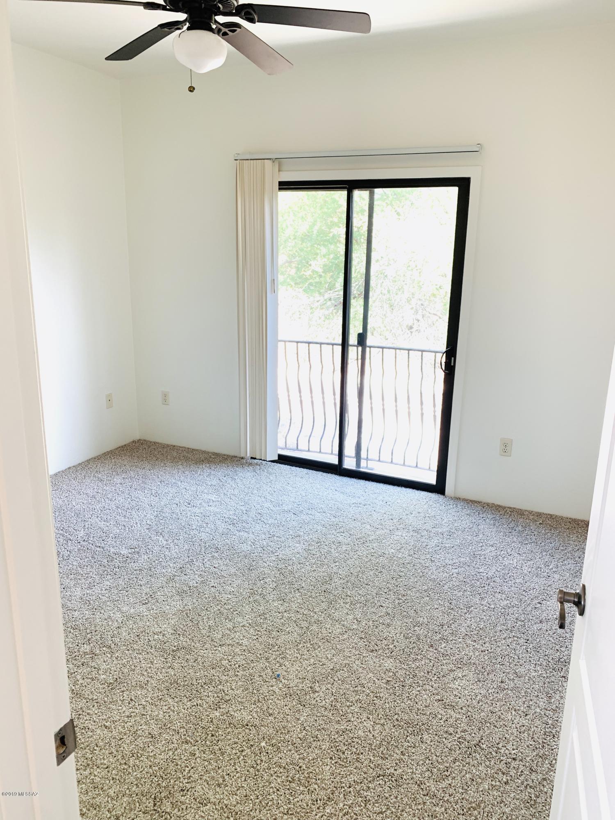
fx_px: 616
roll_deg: -0.8
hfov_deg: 53.1
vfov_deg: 67.3
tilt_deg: -14.3
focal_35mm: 26
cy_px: 410
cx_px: 308
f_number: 1.8
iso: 100
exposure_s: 1/70
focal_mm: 4.25
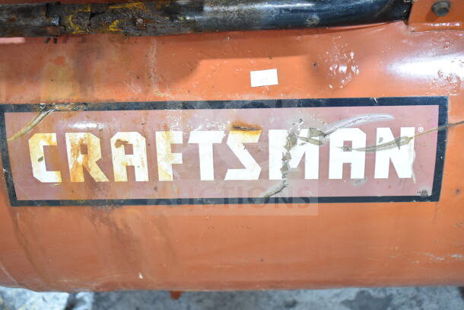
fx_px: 599
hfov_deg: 42.3
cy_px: 155
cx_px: 232
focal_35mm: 46
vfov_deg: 29.0
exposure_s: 1/50
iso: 1800
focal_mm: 31
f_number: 4.2
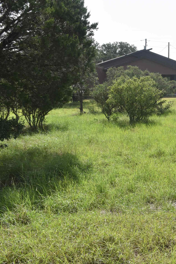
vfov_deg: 34.5
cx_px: 180
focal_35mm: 58
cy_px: 123
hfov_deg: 22.4
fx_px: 425
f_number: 9.5
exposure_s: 1/350
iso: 200
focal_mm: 24
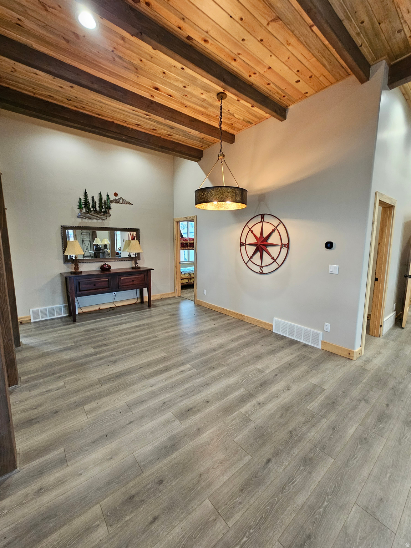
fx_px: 206
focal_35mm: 13
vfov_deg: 106.2
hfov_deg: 89.9
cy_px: 274
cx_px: 206
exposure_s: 1/40
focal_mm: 2.2
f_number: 2.2
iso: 320
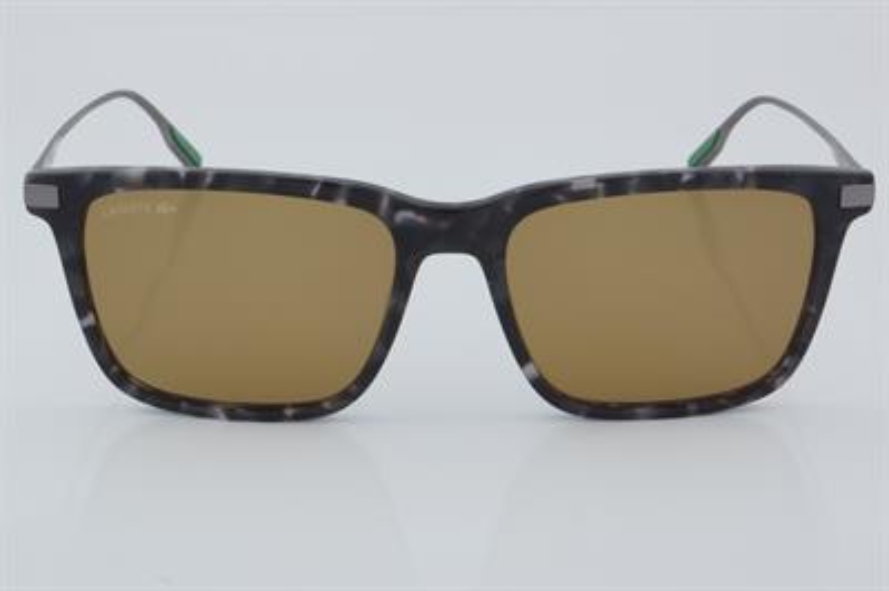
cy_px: 296
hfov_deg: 24.6
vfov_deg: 16.5
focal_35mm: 82
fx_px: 2036
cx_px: 444
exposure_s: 1/4
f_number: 32
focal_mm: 55
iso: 100
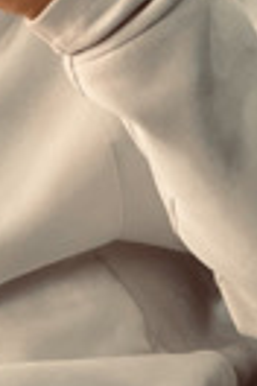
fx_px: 3330
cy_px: 143
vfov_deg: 6.6
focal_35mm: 311
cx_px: -114
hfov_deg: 4.4
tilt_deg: -4.7
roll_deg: +14.4
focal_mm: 9
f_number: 2.8
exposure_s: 1/100
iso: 125
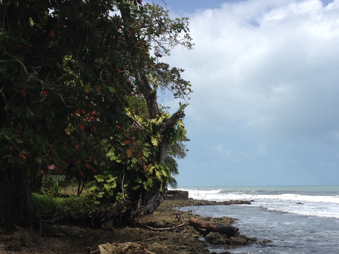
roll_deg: +0.5
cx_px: 238
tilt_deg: -2.4
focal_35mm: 57
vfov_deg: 25.5
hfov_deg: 33.3
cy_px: 179
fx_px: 558
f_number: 2.4
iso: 50
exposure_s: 1/2123
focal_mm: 4.28
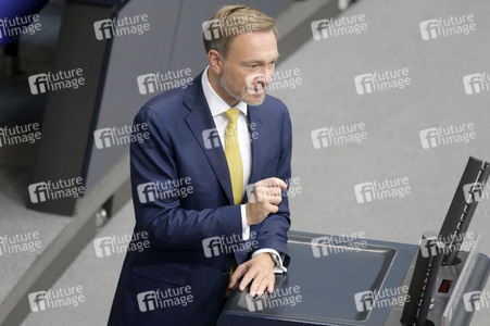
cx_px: 245
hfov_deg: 4.1
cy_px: 163
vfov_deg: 2.7
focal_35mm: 500
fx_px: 6800
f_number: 6.3
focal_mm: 500
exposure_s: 1/320
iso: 8000
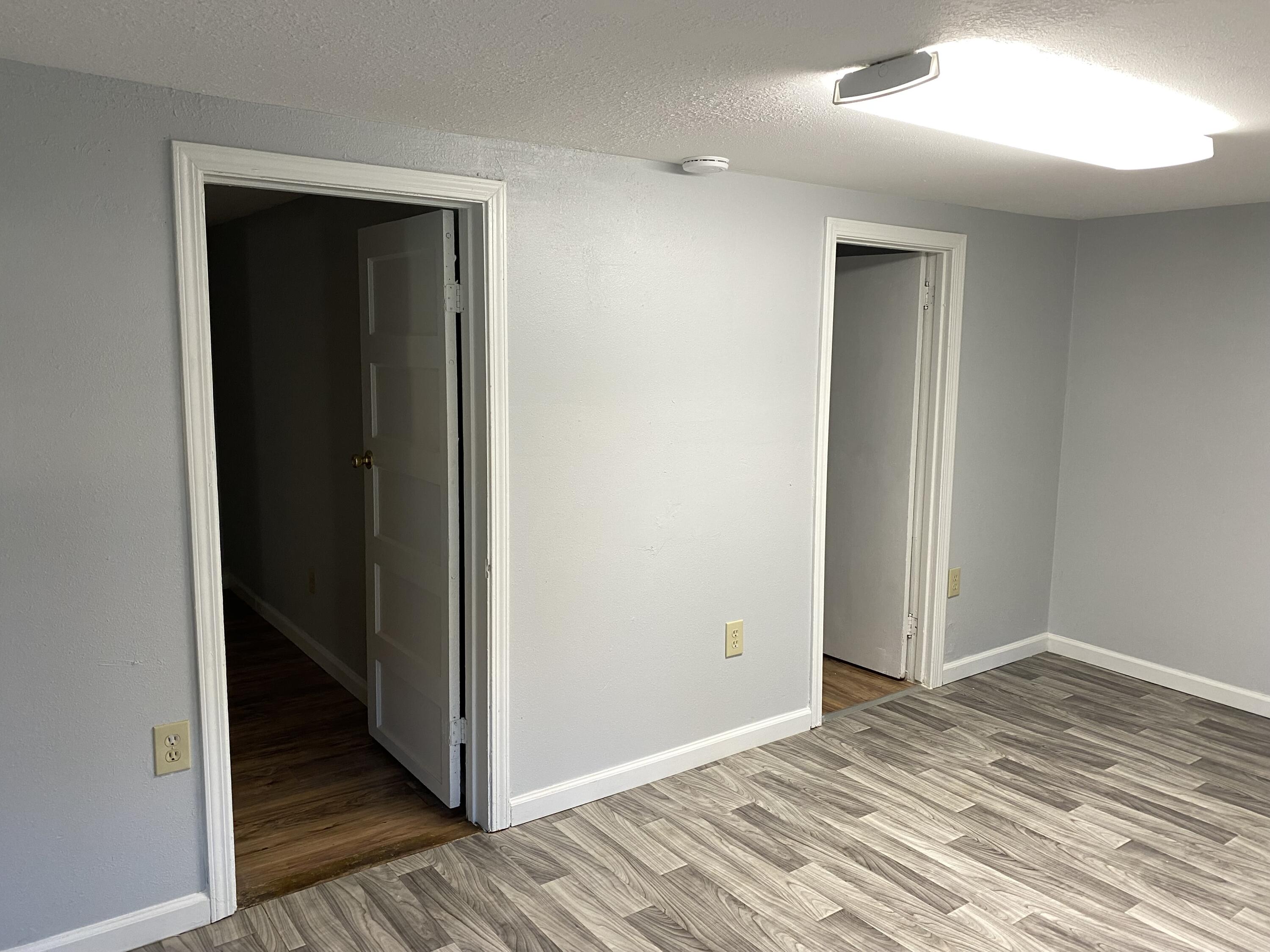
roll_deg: -0.6
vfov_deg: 53.1
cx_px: 635
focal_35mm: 26
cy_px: 476
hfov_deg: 67.3
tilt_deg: -7.9
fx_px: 954
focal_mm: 4.25
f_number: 1.8
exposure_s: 1/60
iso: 100
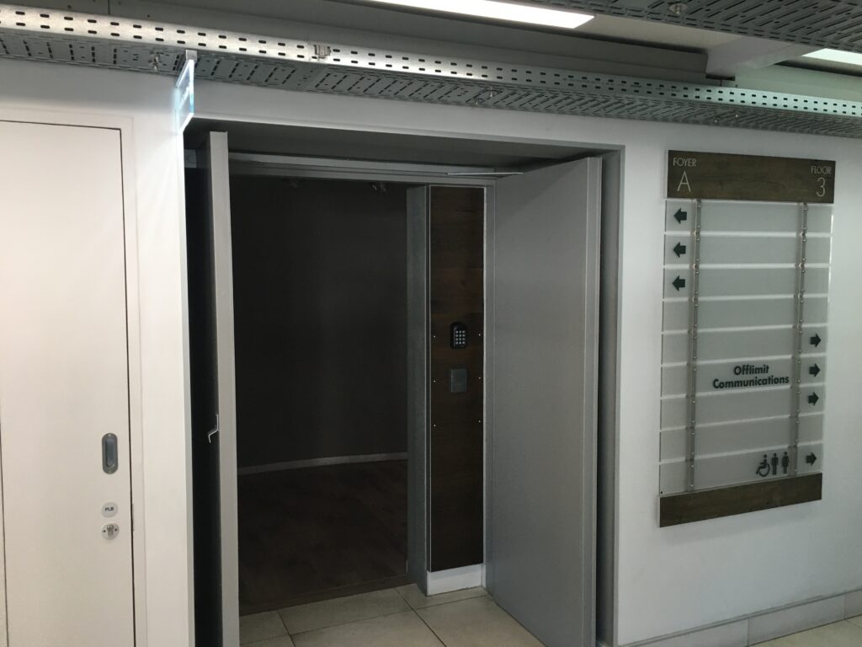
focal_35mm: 29
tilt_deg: -2.4
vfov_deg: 48.2
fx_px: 722
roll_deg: +1.3
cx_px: 431
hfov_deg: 61.7
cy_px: 324
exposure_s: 1/33
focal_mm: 4.15
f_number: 2.2
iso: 64
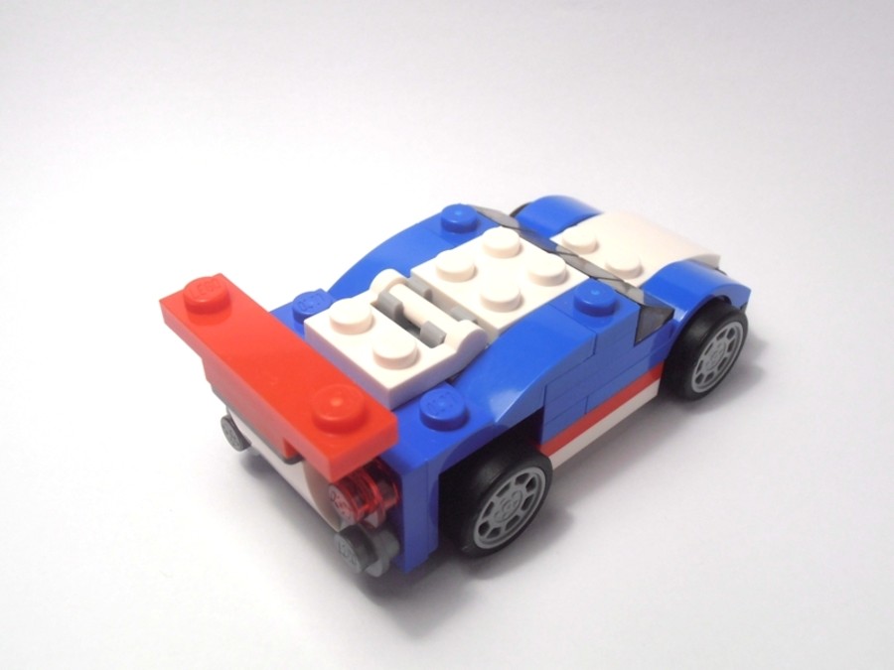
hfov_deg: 50.1
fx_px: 956
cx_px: 447
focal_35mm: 37
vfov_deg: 38.7
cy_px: 335
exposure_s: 1/100
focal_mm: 6.61
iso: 80
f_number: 3.9
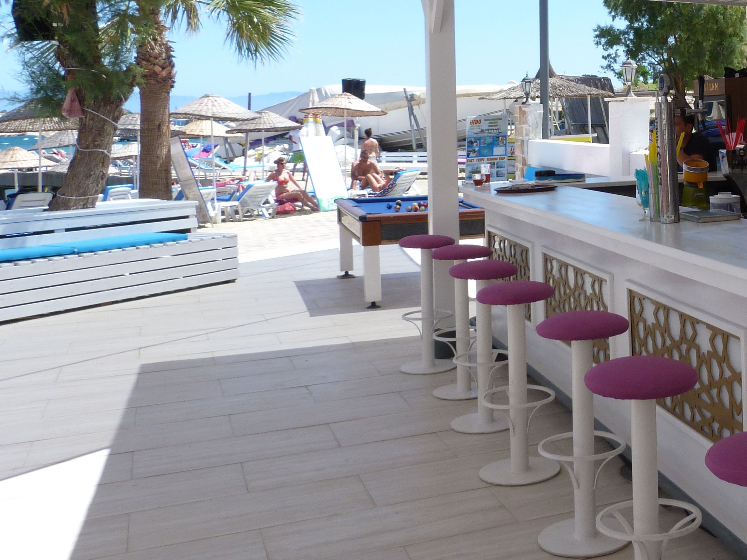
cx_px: 700
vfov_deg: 30.1
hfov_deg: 37.3
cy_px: 106
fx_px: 1014
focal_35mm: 47
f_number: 5
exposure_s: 1/200
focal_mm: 4.5
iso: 80
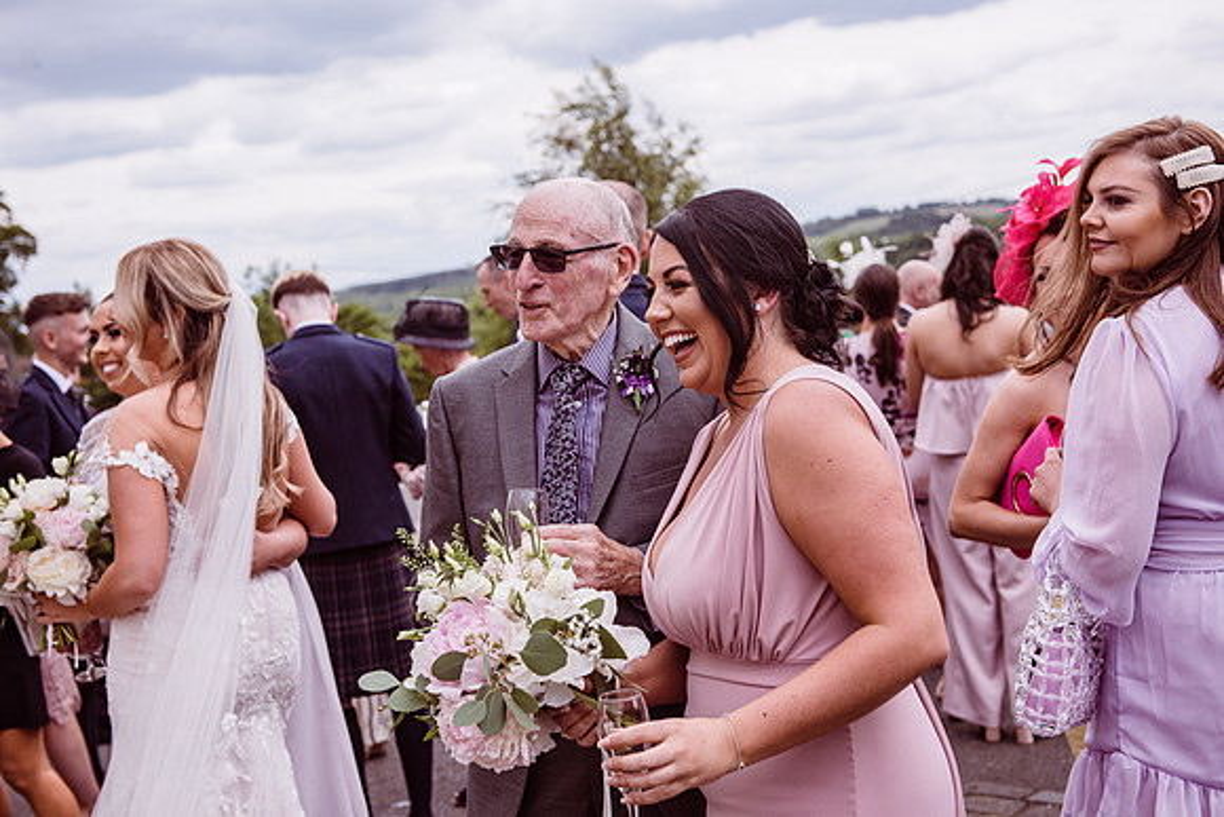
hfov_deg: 41.1
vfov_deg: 28.1
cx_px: 612
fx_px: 1632
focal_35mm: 48
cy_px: 408
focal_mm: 48
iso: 250
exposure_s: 1/1600
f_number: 4.5
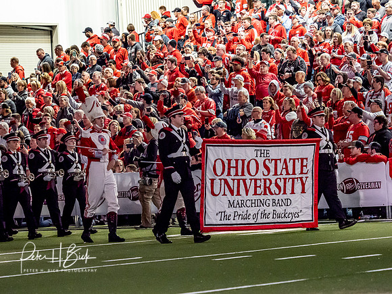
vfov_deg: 8.1
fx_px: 2075
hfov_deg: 10.8
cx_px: 187
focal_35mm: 183
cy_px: 164
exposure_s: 1/400
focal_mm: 82
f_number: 2.8
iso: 5000
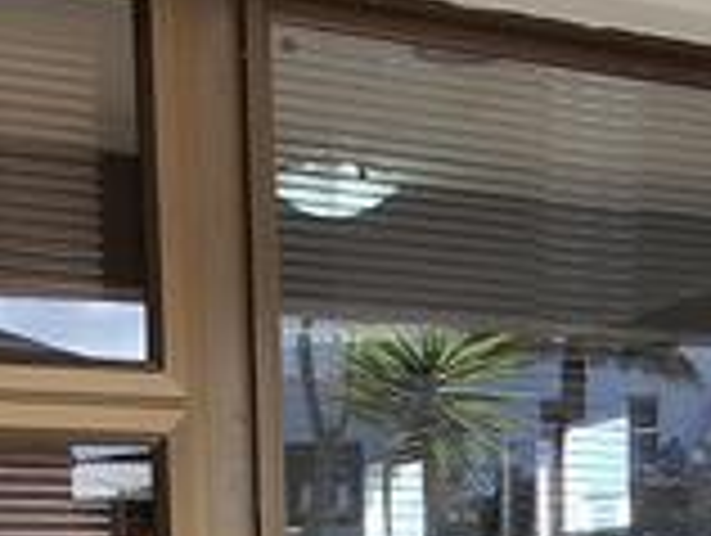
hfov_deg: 23.9
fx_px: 1666
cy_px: 869
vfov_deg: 16.2
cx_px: 500
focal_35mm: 81
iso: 40
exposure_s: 1/400
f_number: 2.2
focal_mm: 1.64
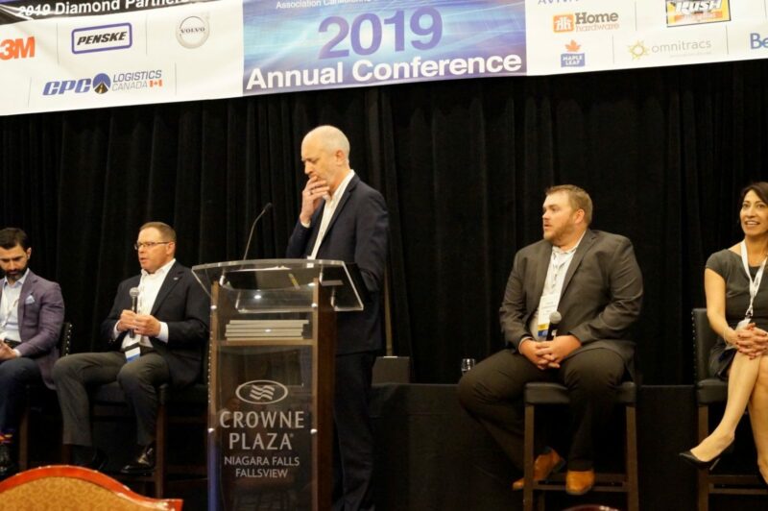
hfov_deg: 57.3
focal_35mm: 33
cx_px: 384
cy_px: 256
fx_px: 703
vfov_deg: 39.9
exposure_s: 1/40
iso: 3200
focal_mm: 22
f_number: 4
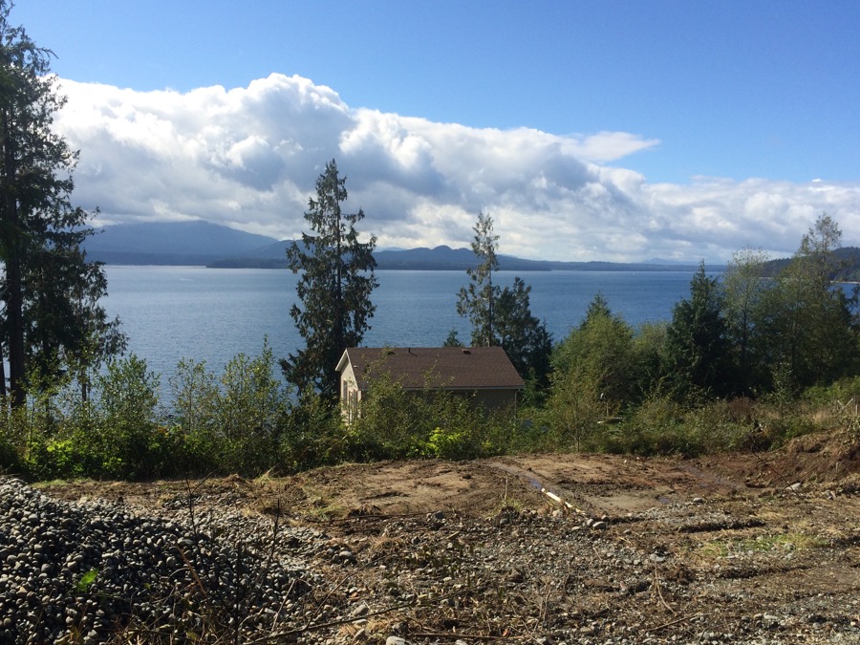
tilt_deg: -7.1
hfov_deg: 55.2
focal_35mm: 33
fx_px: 820
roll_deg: -0.9
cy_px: 354
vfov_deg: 42.9
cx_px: 383
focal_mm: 4.15
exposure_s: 1/2283
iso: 32
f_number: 2.2
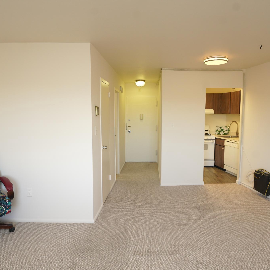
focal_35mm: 27
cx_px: 142
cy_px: 135
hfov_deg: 59.0
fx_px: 238
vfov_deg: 59.1
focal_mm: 21
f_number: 4
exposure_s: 1/160
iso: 1250
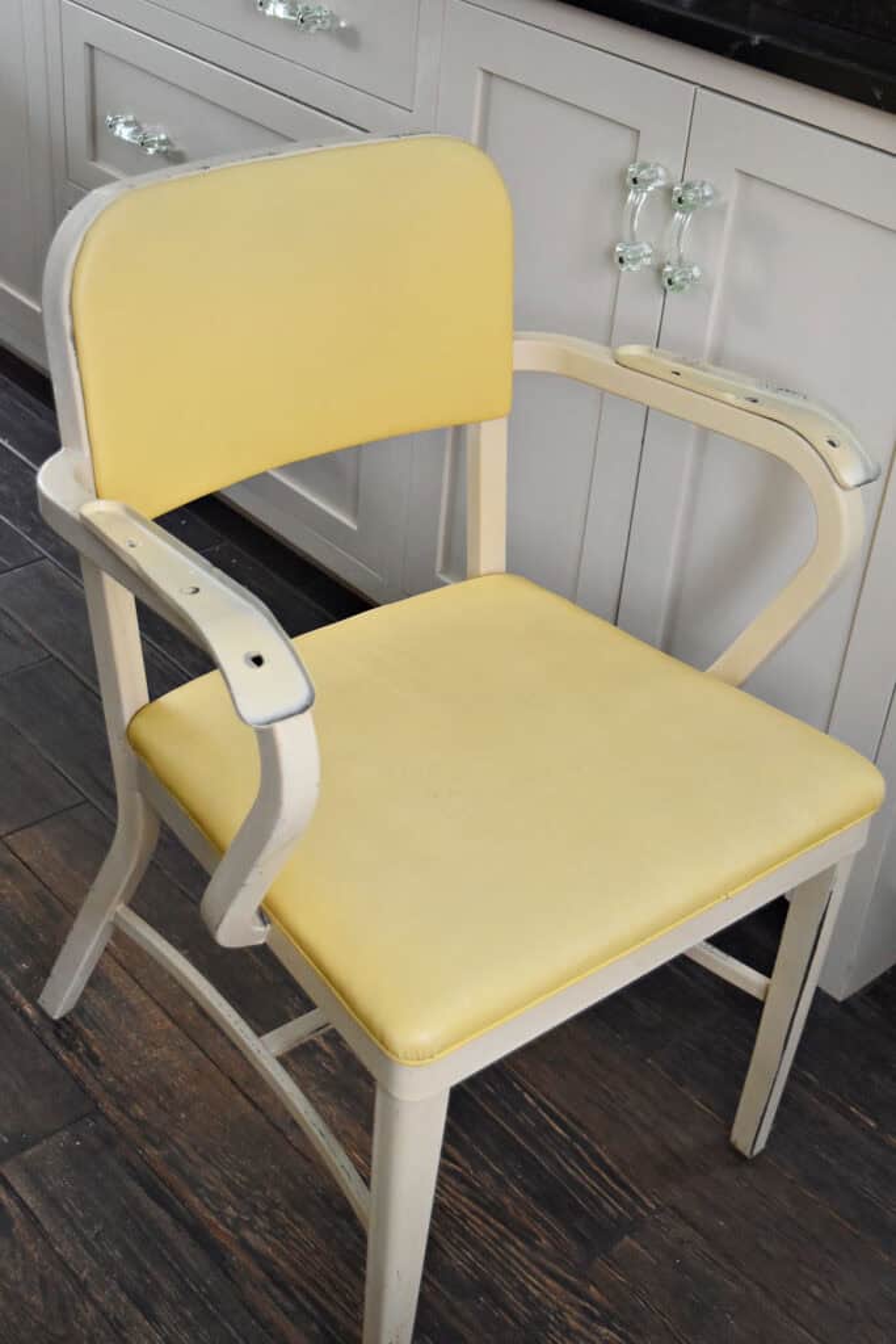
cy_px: 672
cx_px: 448
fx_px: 1735
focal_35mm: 46
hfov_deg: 29.0
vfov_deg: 42.3
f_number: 4.2
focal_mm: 31
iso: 1600
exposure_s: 1/60
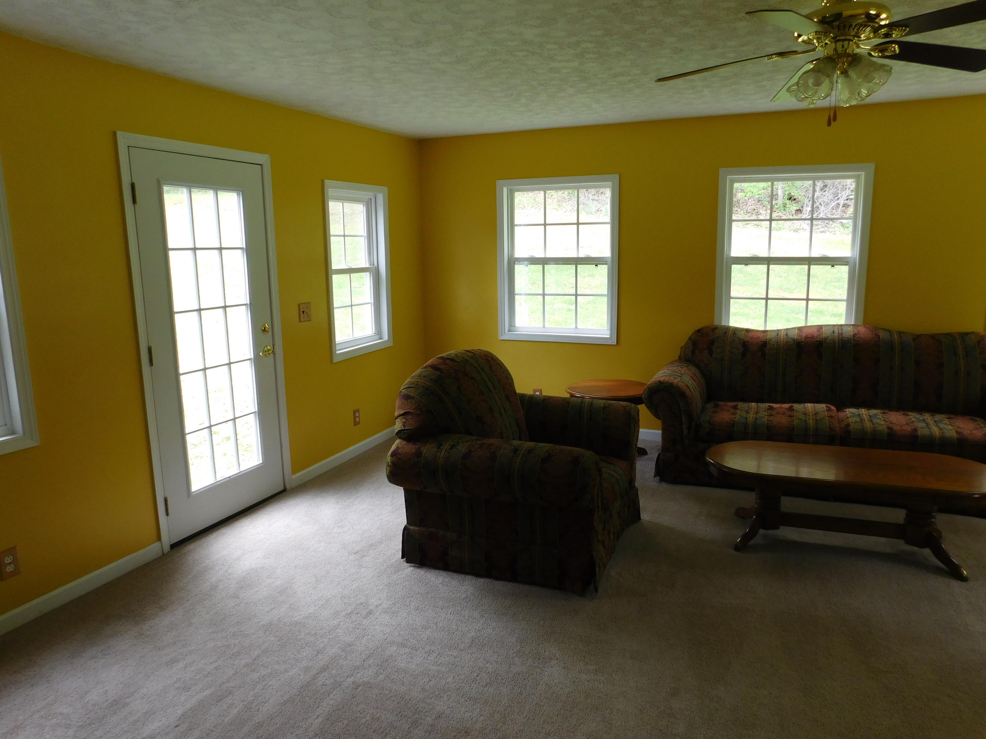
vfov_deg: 56.8
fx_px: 684
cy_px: 370
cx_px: 493
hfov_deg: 71.6
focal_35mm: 24
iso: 125
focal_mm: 4.1
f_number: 3
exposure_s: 1/60
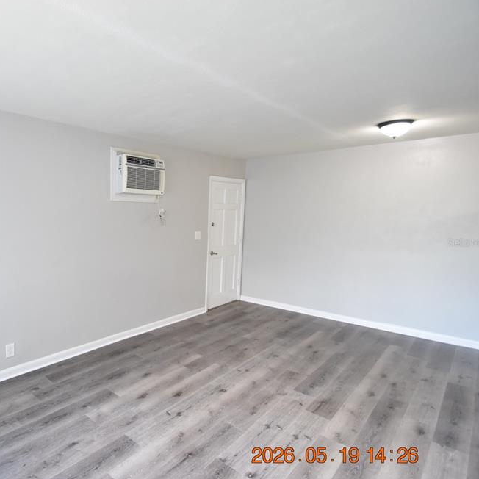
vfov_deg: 74.8
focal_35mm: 20
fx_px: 313
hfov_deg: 69.3
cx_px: 113
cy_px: 242
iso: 800
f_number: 3.5
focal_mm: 10
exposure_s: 1/30
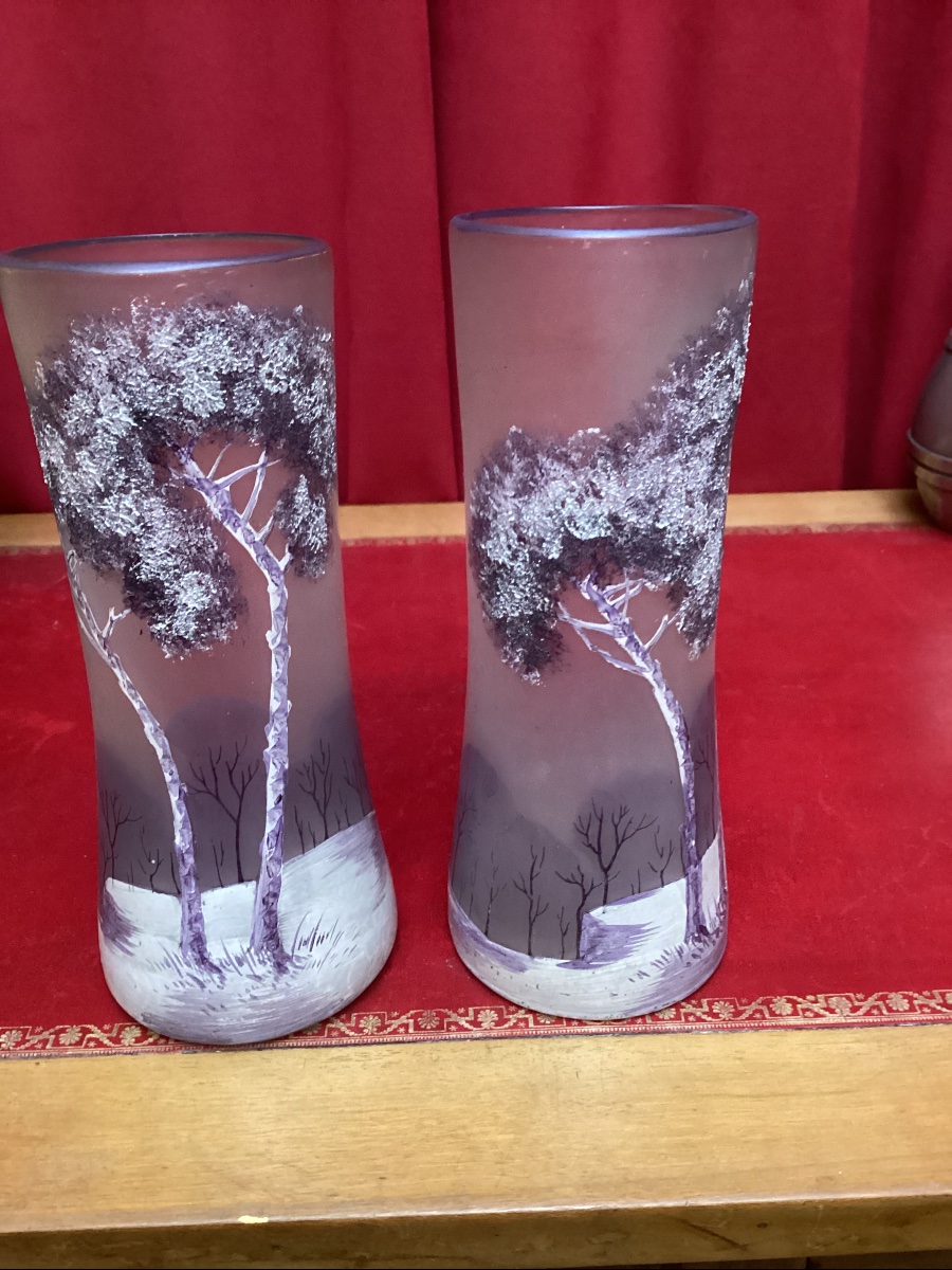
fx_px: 1137
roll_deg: +1.9
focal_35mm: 31
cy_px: 635
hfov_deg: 45.4
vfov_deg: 58.4
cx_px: 476
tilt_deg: -27.5
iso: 500
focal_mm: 3.3
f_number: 2.4
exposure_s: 1/30
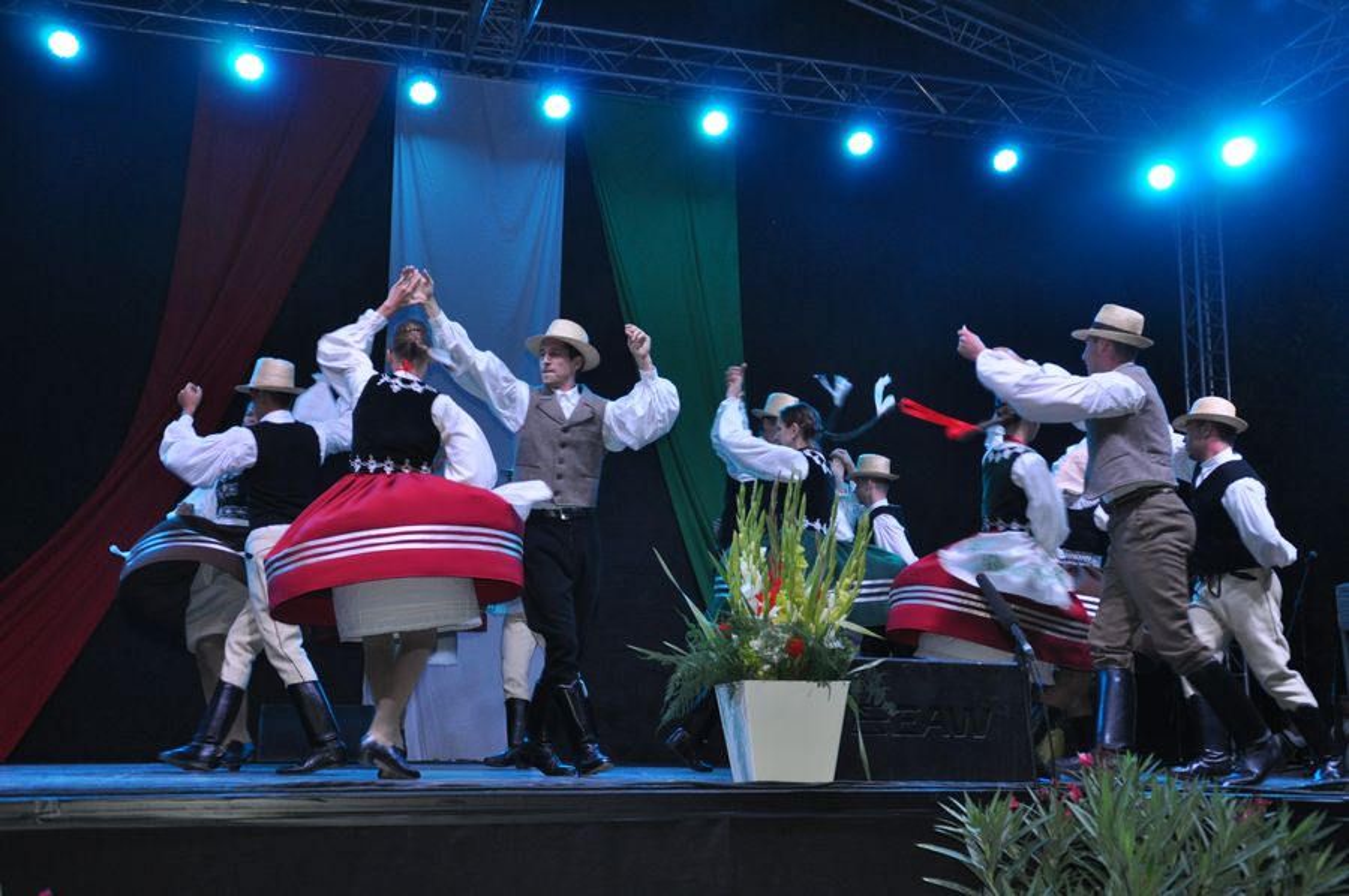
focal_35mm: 42
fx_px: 1572
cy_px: 448
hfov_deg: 46.4
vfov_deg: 31.8
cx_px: 674
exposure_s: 1/100
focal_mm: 28
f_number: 4
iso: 800
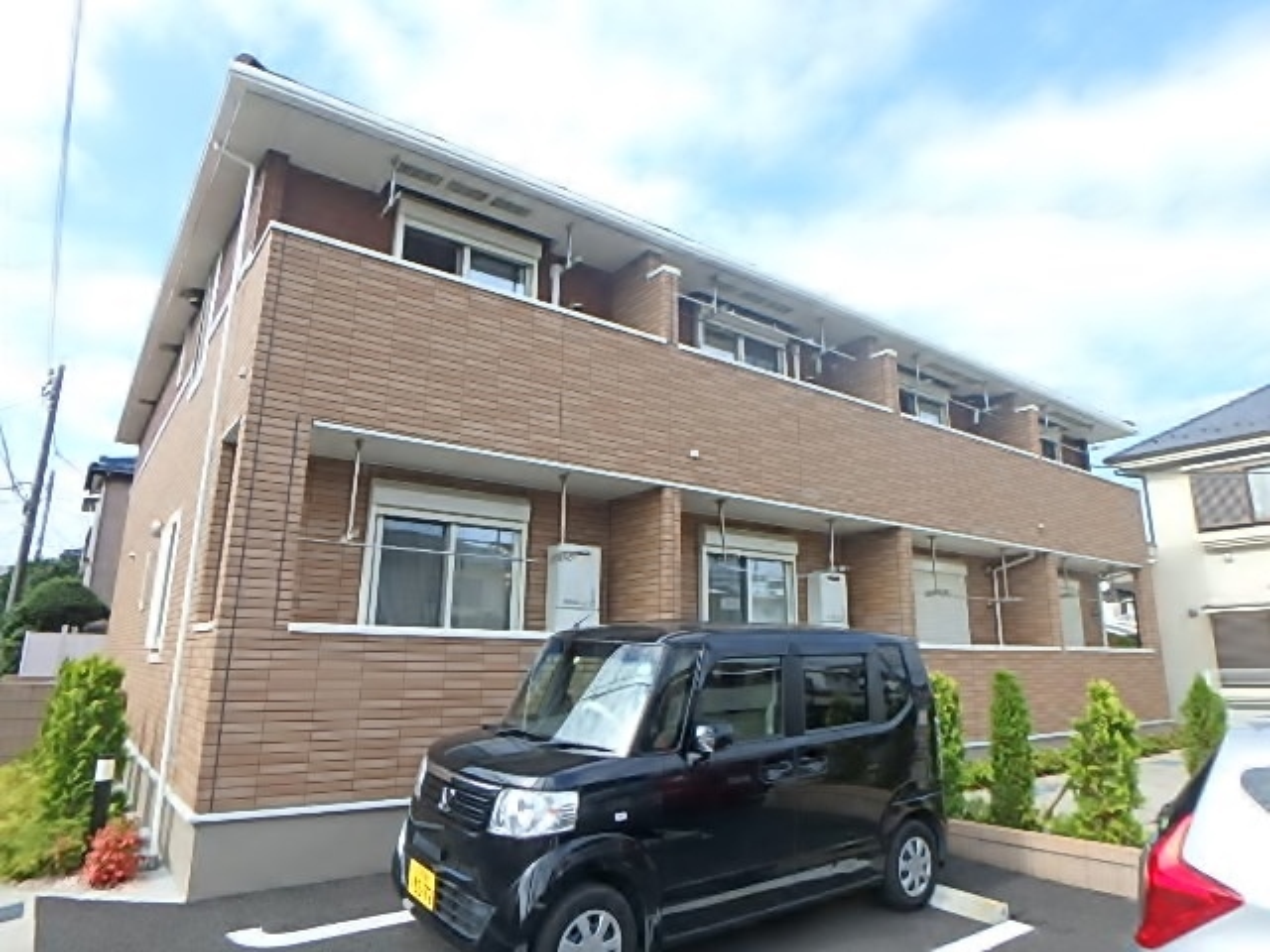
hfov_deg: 79.0
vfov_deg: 63.4
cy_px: 476
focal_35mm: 21
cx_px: 635
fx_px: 770
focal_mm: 3.7
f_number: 3.5
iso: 125
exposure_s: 1/500
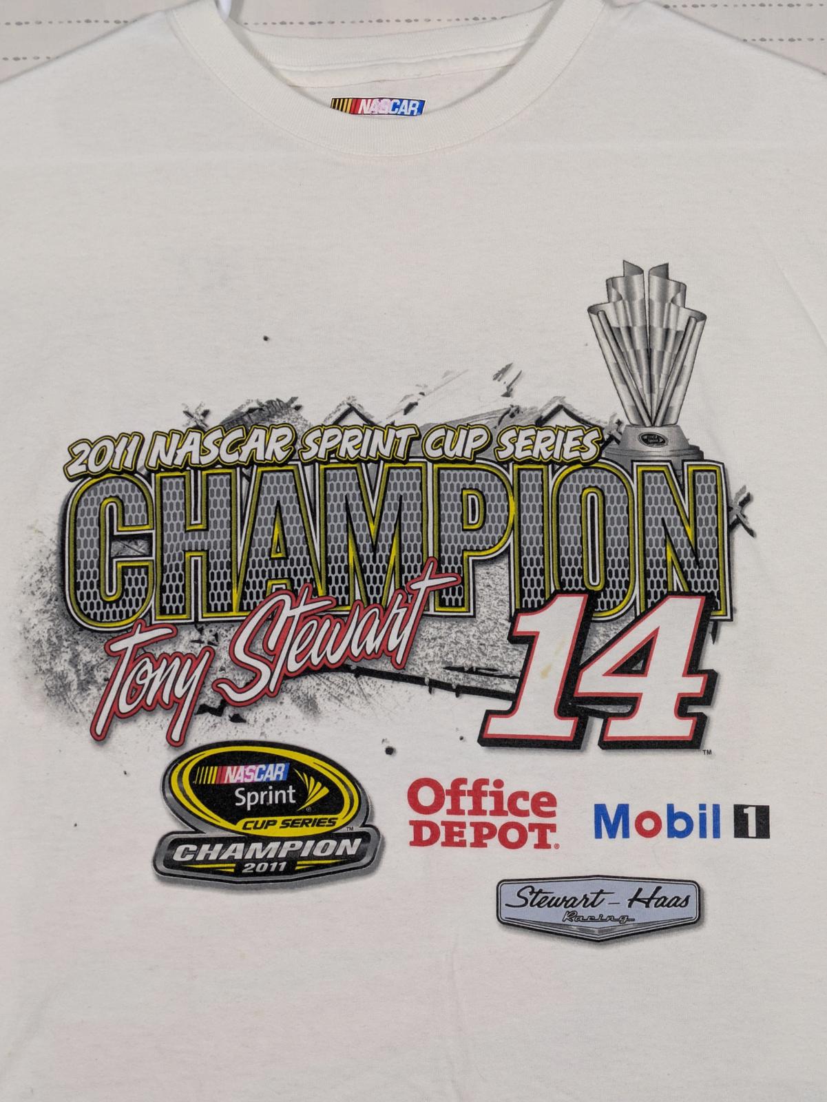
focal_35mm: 51
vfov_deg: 37.5
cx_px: 414
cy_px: 551
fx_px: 1624
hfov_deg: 28.6
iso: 100
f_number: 1.89
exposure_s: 1/24
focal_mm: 5.43
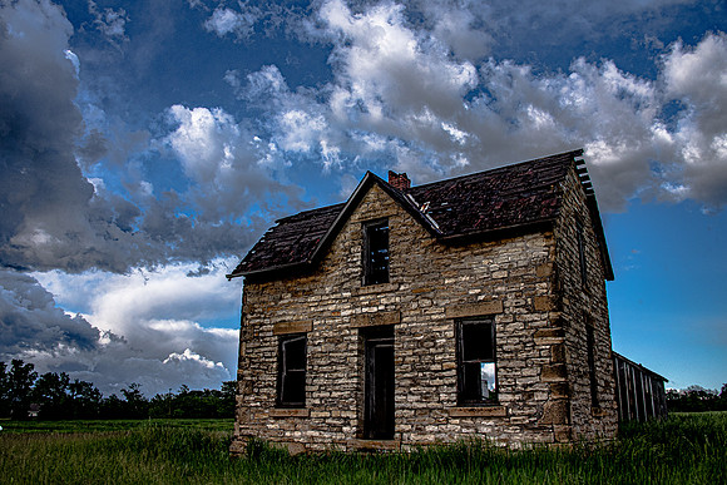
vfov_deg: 46.4
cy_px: 242
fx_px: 566
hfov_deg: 65.5
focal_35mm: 28
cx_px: 364
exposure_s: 1/800
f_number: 10
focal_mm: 28
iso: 500
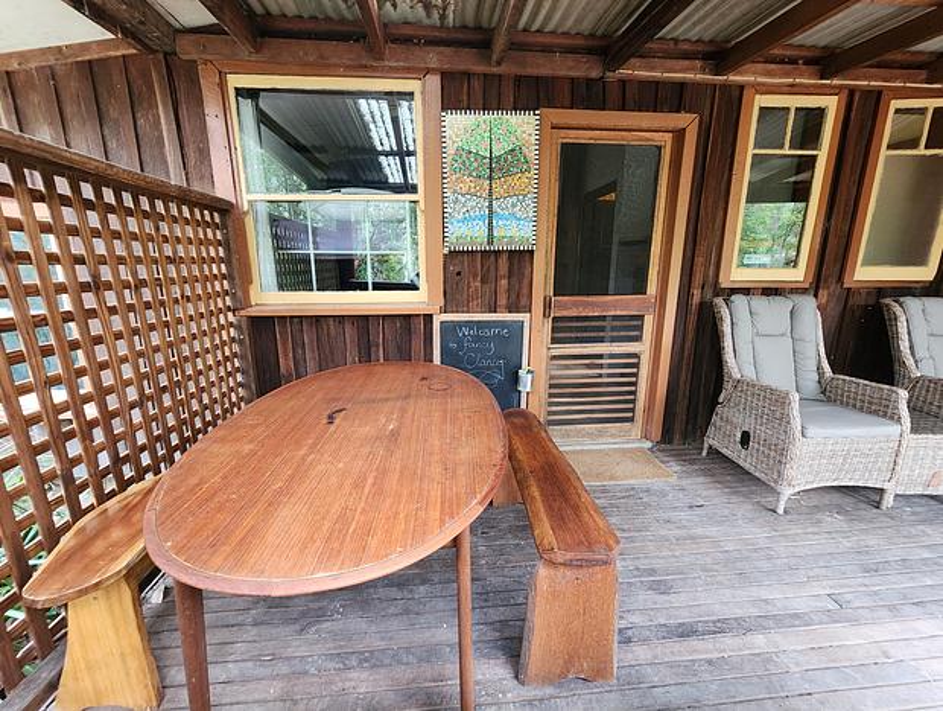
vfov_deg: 90.1
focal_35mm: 13
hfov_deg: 106.1
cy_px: 356
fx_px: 355
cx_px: 472
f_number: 2.2
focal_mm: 2.2
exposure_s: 1/33
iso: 320
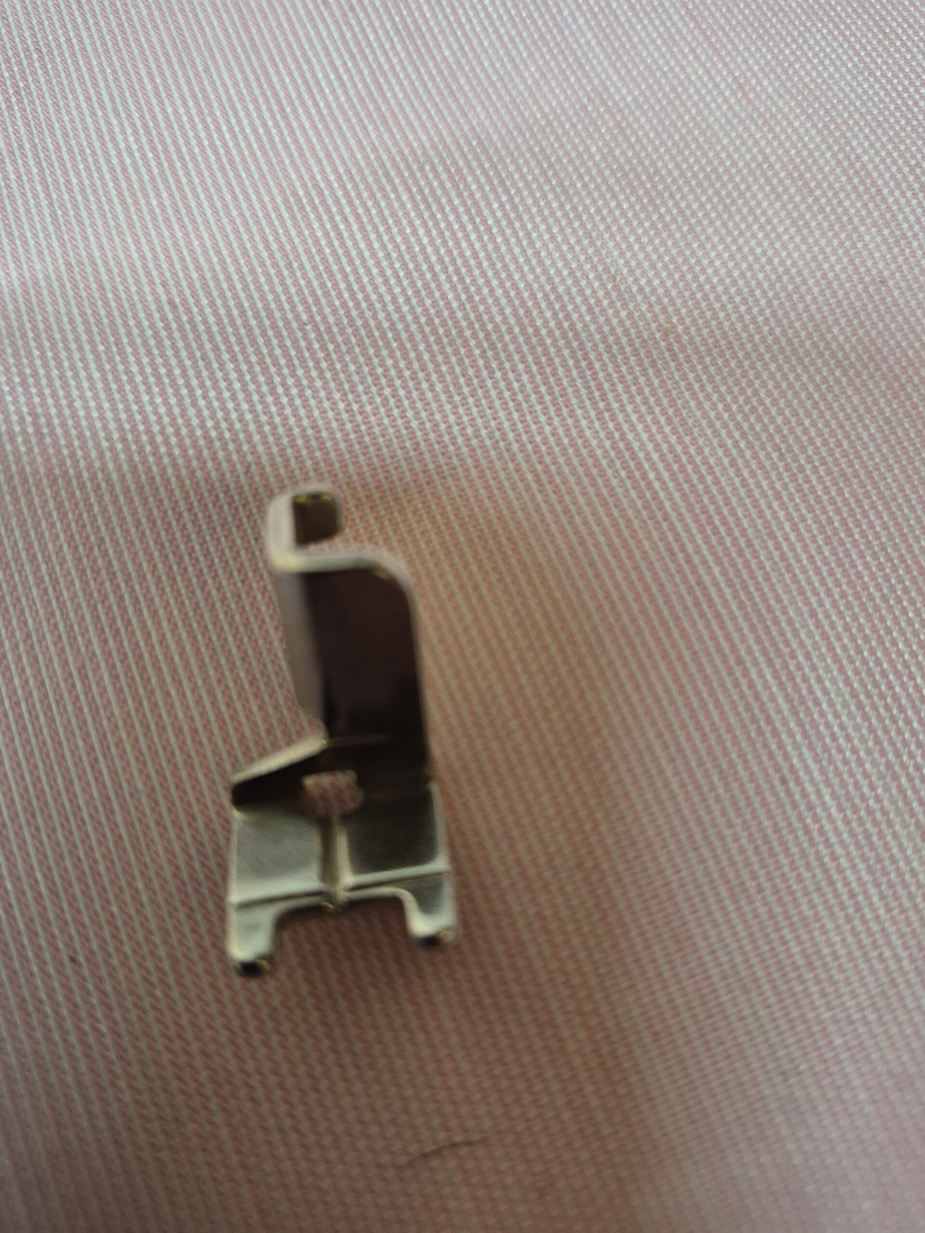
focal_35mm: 23
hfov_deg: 58.9
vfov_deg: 73.9
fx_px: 819
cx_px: 462
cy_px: 616
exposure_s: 1/120
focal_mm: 5.4
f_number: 1.8
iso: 640
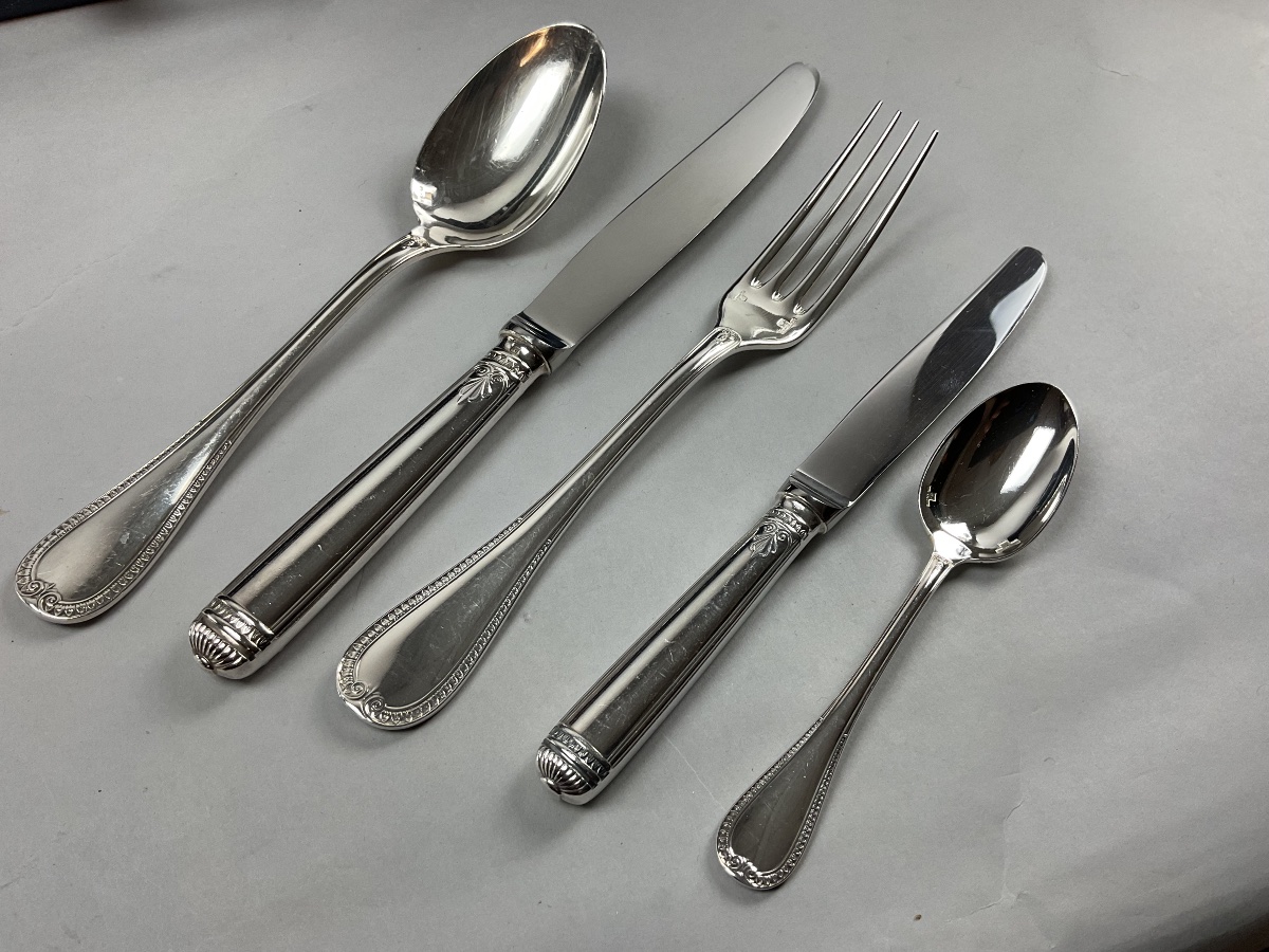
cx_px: 634
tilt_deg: -59.8
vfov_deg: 48.2
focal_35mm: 29
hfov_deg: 61.7
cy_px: 476
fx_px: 1063
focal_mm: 3
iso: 64
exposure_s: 1/120
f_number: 1.8
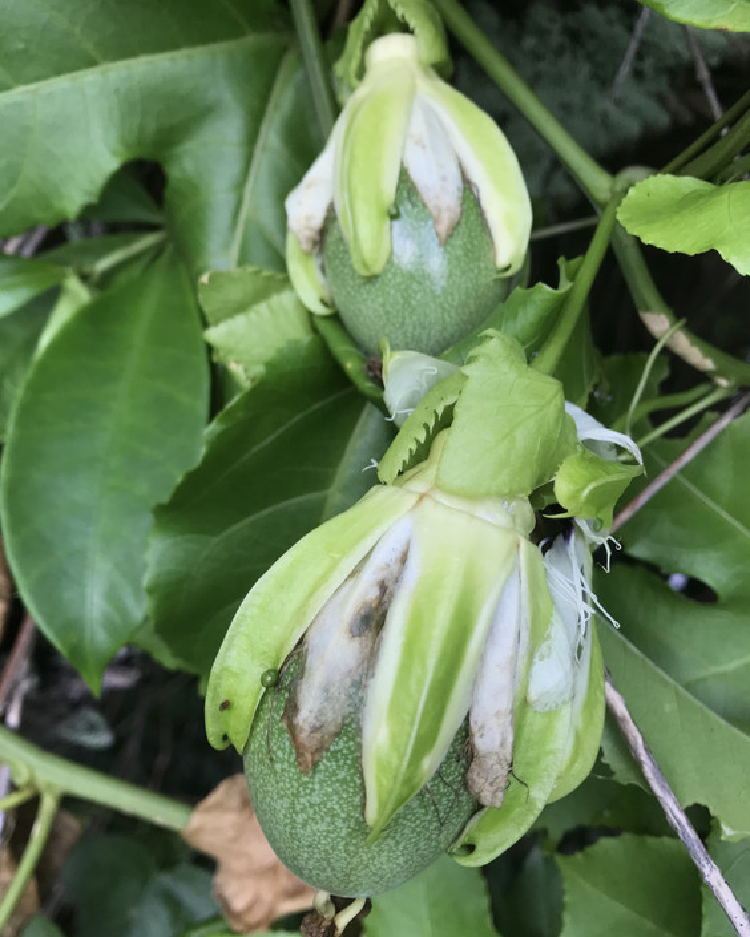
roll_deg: -4.1
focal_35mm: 31
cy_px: 484
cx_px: 368
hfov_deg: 47.1
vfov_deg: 57.2
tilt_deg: -33.5
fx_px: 860
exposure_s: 1/120
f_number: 1.8
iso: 40
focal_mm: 3.99
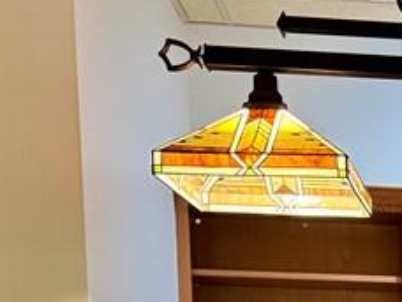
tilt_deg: -7.8
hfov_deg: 16.0
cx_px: 681
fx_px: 1254
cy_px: 613
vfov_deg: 12.1
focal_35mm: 108
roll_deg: -0.3
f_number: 1.78
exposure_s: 1/60
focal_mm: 6.76
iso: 640
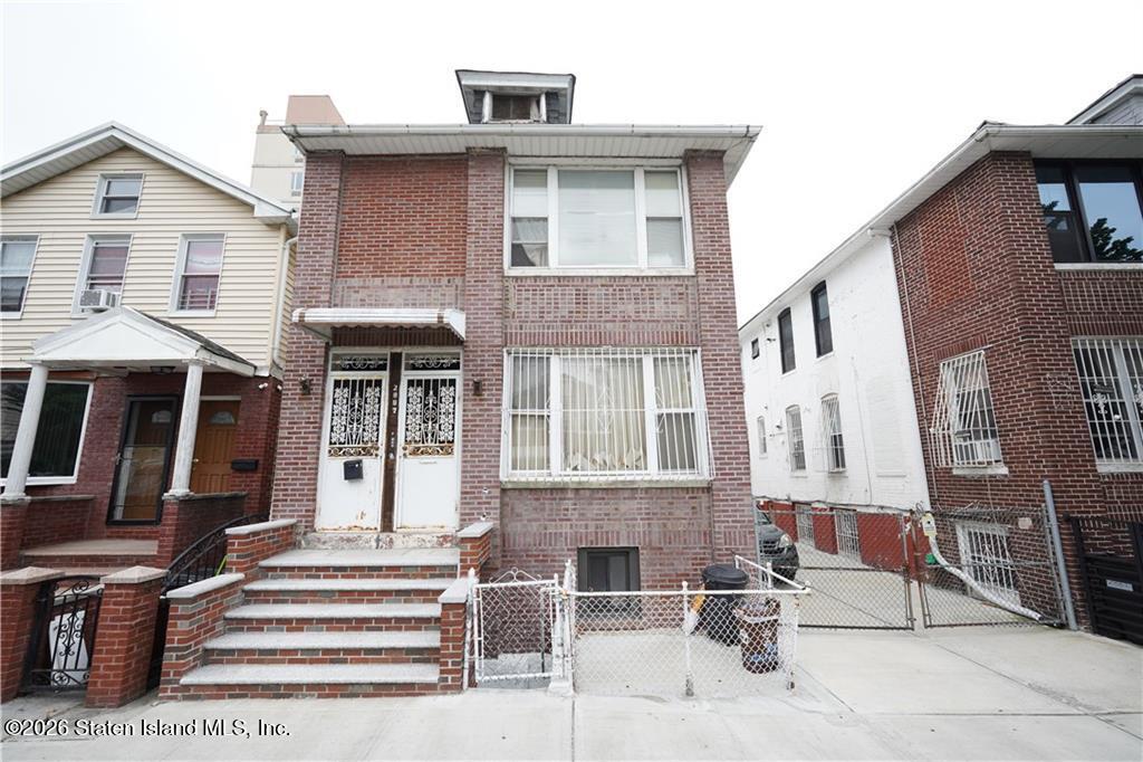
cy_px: 381
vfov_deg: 77.3
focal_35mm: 15
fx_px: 476
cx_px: 572
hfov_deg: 100.4
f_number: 4.5
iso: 100
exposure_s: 1/125
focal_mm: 10
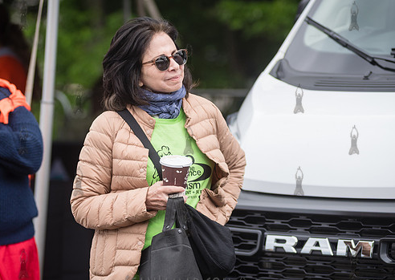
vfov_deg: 7.1
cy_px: 122
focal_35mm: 203
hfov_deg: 9.9
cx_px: 161
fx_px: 2272
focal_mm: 135
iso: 400
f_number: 3.5
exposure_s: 1/1250
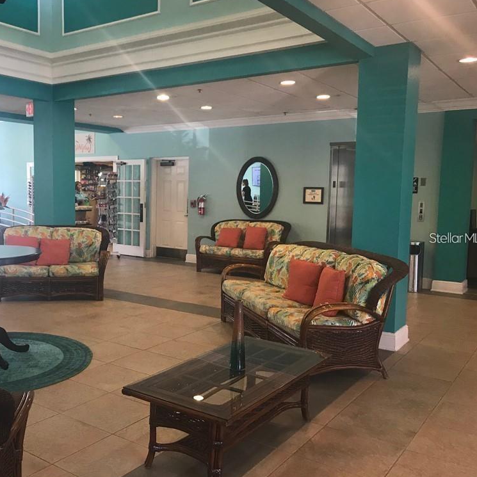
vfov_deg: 48.5
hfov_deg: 47.7
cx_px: 162
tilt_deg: -4.4
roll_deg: +0.1
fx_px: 530
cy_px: 238
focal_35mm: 34
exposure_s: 1/30
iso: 32
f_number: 1.8
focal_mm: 3.99
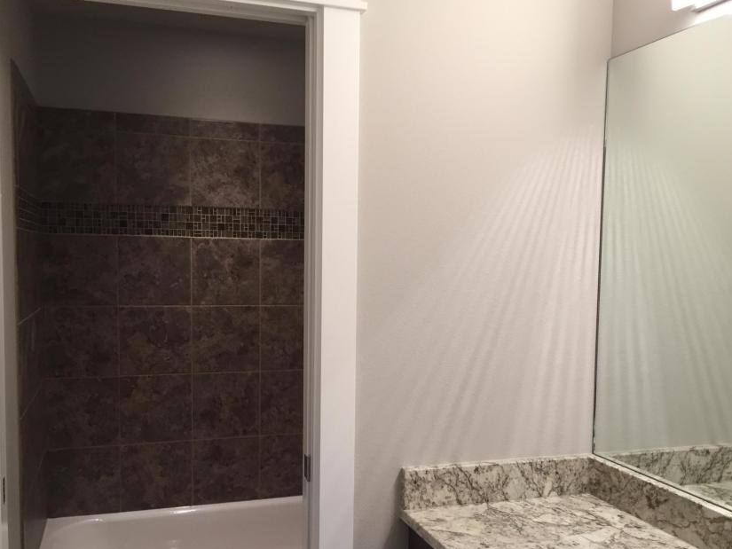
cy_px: 325
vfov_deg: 39.5
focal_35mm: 36
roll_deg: -1.0
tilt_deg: -6.0
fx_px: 761
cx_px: 382
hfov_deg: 51.3
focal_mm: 4.15
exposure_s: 1/30
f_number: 2.2
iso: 40
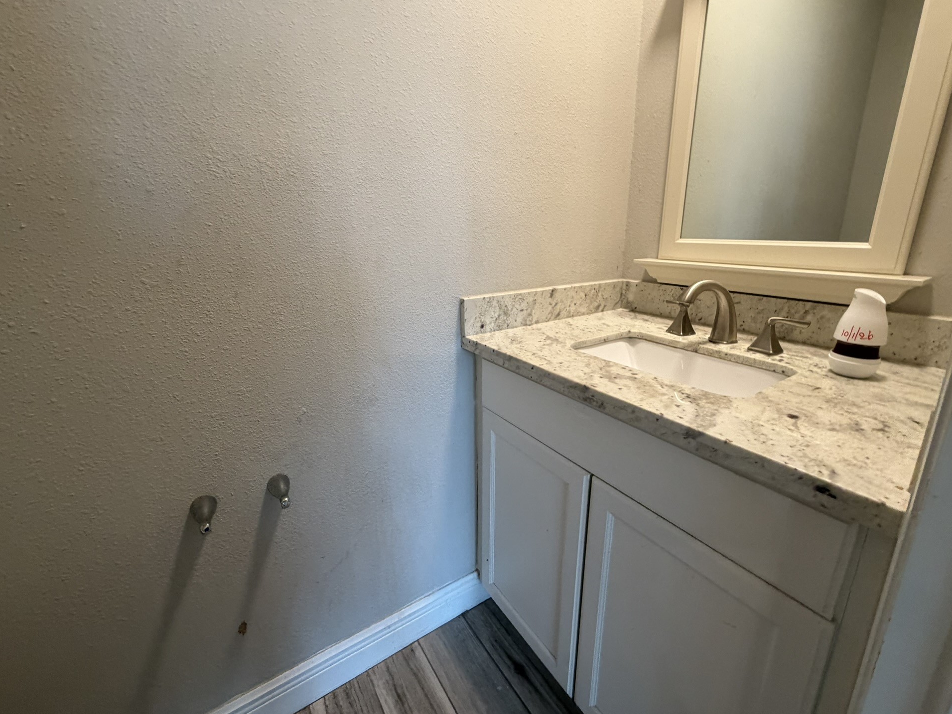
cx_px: 480
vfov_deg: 81.7
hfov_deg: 98.2
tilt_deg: -11.7
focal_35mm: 15
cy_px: 333
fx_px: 413
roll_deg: -0.7
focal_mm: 2.22
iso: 250
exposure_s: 1/60
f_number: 2.2
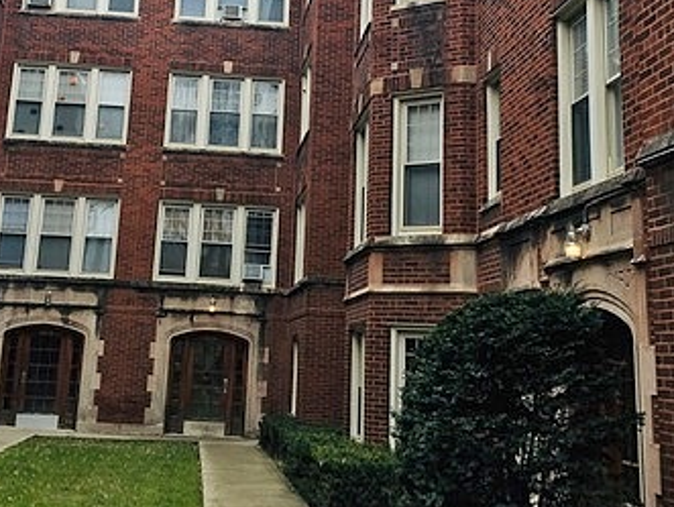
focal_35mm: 56
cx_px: 295
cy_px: 37
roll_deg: -3.1
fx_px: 1092
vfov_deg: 25.2
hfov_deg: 34.3
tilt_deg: +17.0
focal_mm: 4.15
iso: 25
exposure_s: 1/379
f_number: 2.2
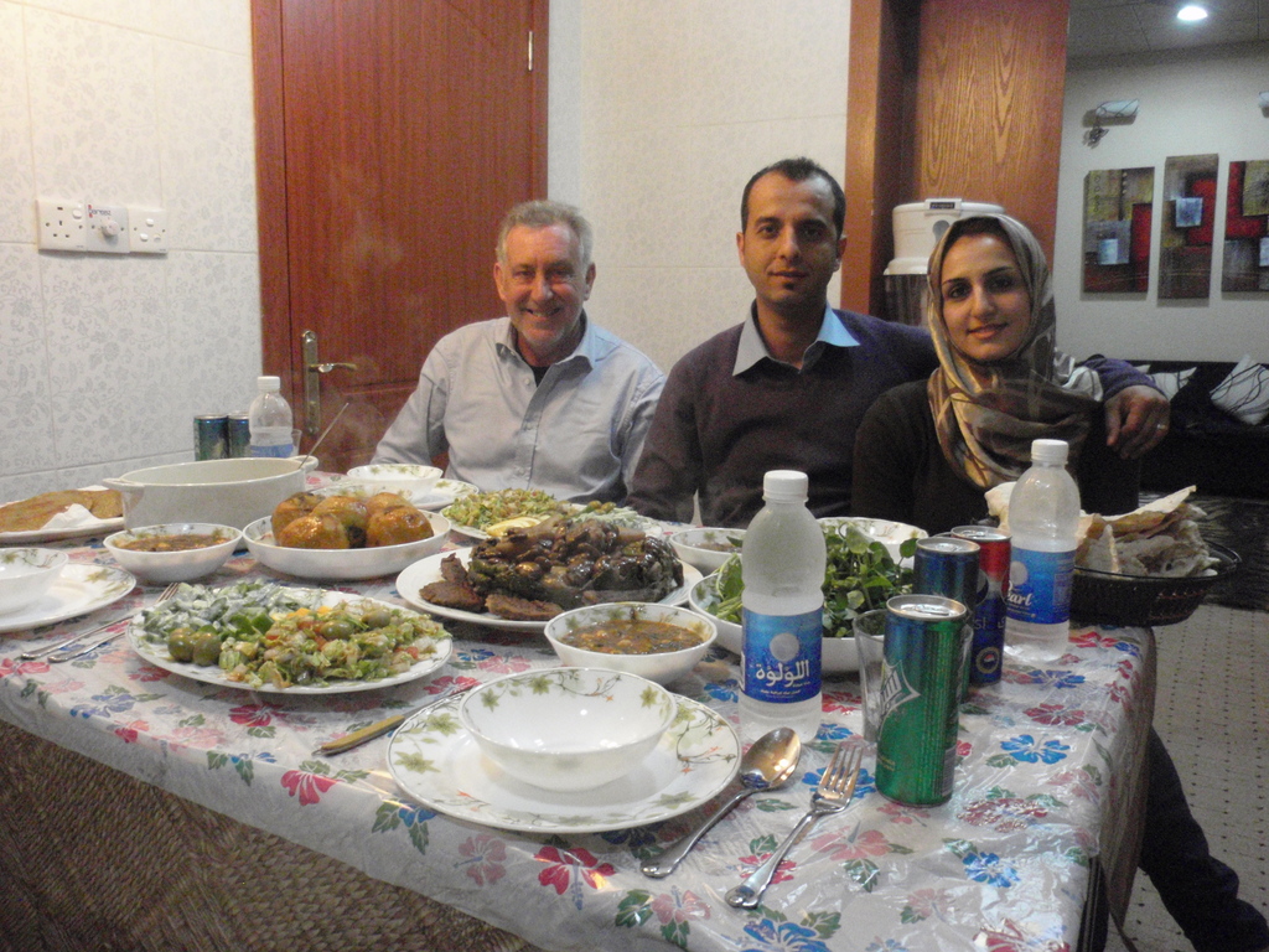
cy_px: 476
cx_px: 634
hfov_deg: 63.4
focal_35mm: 28
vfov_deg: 49.7
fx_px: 1026
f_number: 3.2
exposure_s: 1/30
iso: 800
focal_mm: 5
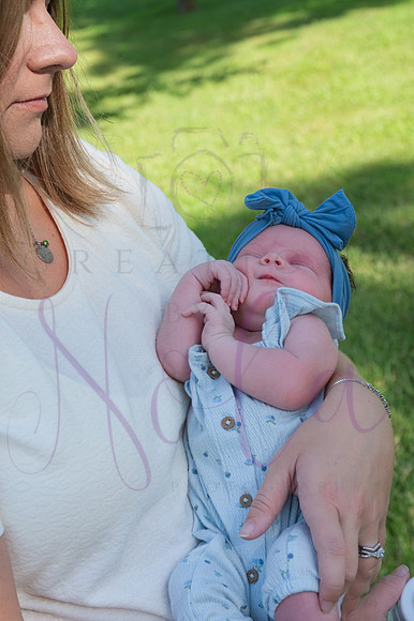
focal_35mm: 61
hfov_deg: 22.2
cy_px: 310
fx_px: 1053
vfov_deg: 32.9
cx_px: 207
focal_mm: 61
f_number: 8
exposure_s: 1/320
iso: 400
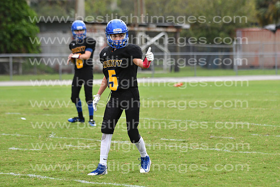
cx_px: 140
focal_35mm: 210
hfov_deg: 9.8
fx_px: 1634
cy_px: 94
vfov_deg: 6.5
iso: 1000
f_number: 3.5
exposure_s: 1/2000
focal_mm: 140
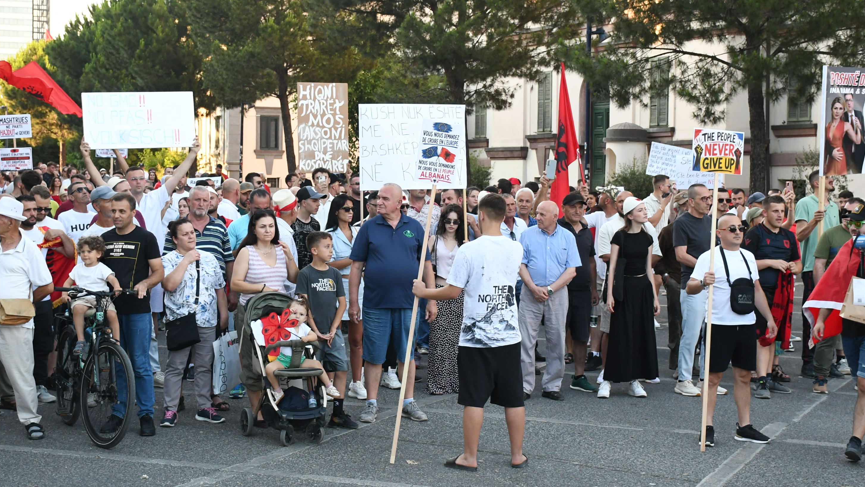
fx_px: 1651
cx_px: 387
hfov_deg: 29.3
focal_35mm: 72
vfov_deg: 16.7
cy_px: 197
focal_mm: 32
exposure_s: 1/320
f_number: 5.6
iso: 1000
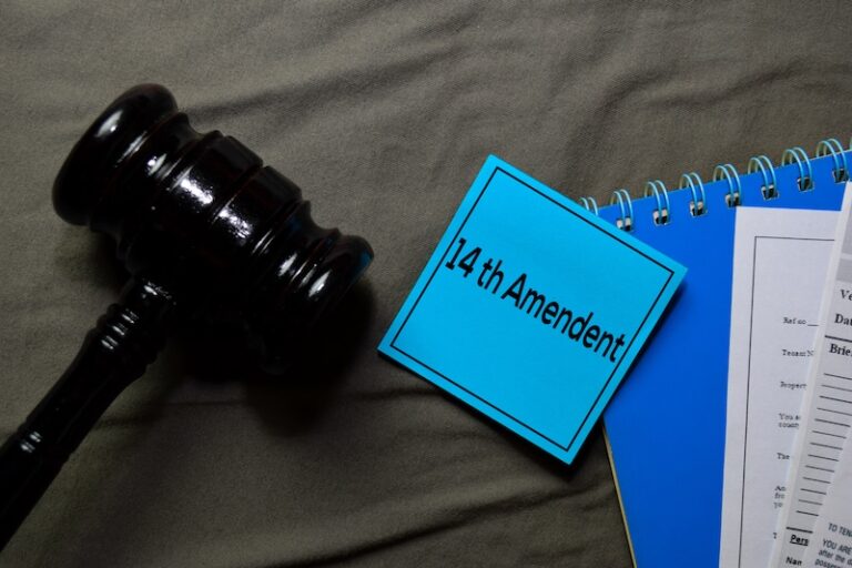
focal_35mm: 51
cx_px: 426
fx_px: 1207
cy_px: 284
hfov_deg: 38.9
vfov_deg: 26.5
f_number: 6.3
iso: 400
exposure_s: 1/25
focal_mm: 34
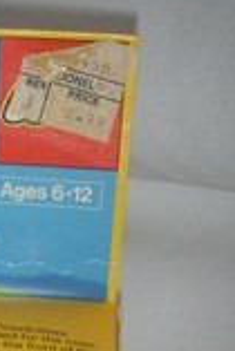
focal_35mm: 124
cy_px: 512
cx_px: -76
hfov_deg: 10.8
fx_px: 1211
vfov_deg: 15.4
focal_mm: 6.6
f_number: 3.5
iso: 100
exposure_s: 1/45
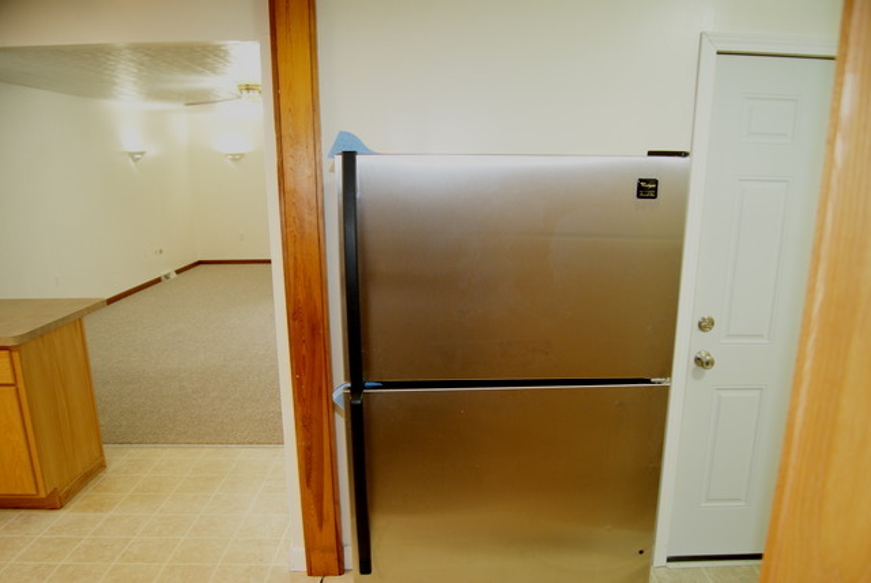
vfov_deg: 48.0
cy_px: 292
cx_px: 436
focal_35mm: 27
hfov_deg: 67.3
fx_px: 654
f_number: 3.5
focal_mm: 18
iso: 400
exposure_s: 1/15
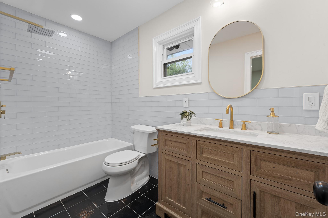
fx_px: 128
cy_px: 109
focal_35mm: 14
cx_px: 164
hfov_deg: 104.3
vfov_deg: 81.2
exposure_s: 1/2.5
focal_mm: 14
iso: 320
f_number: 10
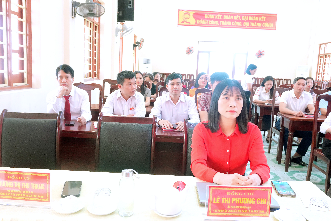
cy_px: 110
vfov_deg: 41.7
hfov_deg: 59.5
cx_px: 166
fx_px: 290
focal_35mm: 32
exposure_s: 1/50
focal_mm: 21
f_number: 5.6
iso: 2500
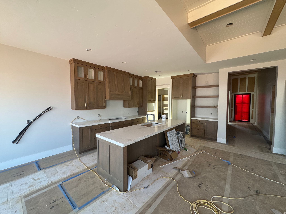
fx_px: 116
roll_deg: +0.4
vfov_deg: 85.7
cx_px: 143
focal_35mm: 14
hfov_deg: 102.1
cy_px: 107
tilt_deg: -1.9
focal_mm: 2.22
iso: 200
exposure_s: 1/120
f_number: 2.2
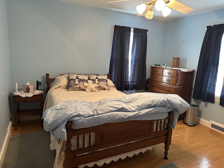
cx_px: 112
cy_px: 84
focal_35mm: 24
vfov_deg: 56.8
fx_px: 155
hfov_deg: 71.6
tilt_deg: -11.1
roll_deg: -2.9
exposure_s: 1/60
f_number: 1.78
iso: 640
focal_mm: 6.86
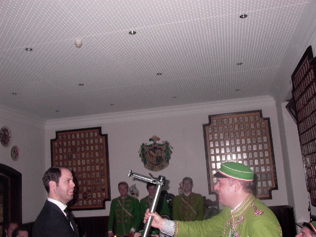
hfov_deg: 49.0
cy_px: 118
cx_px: 158
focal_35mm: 38
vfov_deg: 37.7
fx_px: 347
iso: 100
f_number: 2.13
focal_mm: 8.19
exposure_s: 1/64.2
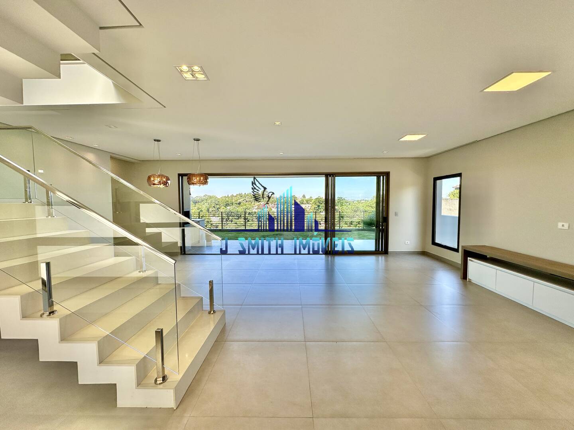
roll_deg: -0.1
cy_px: 215
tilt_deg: -3.3
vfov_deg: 85.7
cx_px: 287
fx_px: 232
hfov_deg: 102.1
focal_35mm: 14
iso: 40
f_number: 2.2
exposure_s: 1/433
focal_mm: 2.22
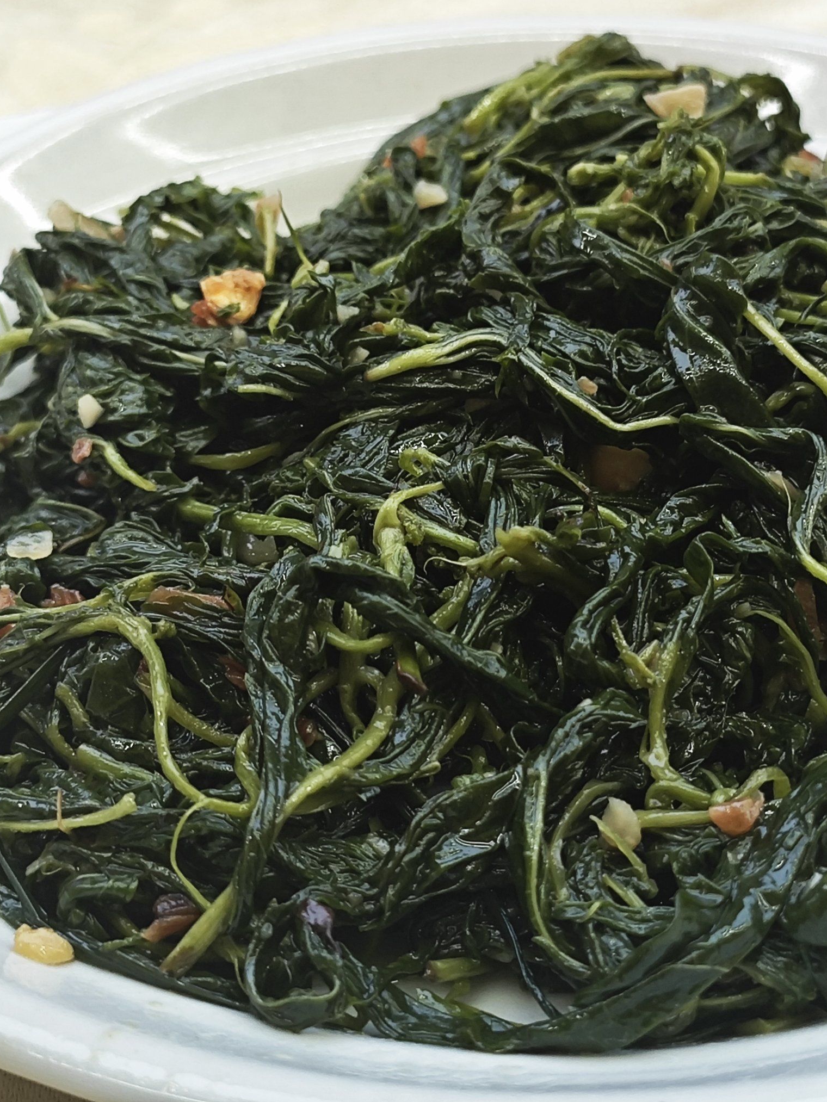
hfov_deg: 45.2
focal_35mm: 31
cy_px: 547
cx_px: 495
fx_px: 987
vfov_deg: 58.3
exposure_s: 1/75.2
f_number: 1.8
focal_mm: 5.43
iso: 320
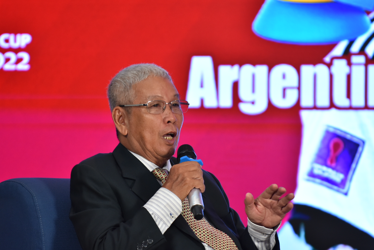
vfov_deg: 4.6
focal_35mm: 300
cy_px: 125
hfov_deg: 6.9
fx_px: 3116
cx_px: 187
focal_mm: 200
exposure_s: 1/320
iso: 1000
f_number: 3.5
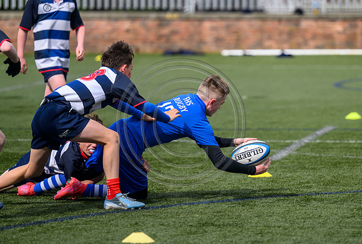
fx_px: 2723
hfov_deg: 7.6
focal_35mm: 270
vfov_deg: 5.1
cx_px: 204
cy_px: 108
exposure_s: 1/5000
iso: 1000
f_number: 4
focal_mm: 240
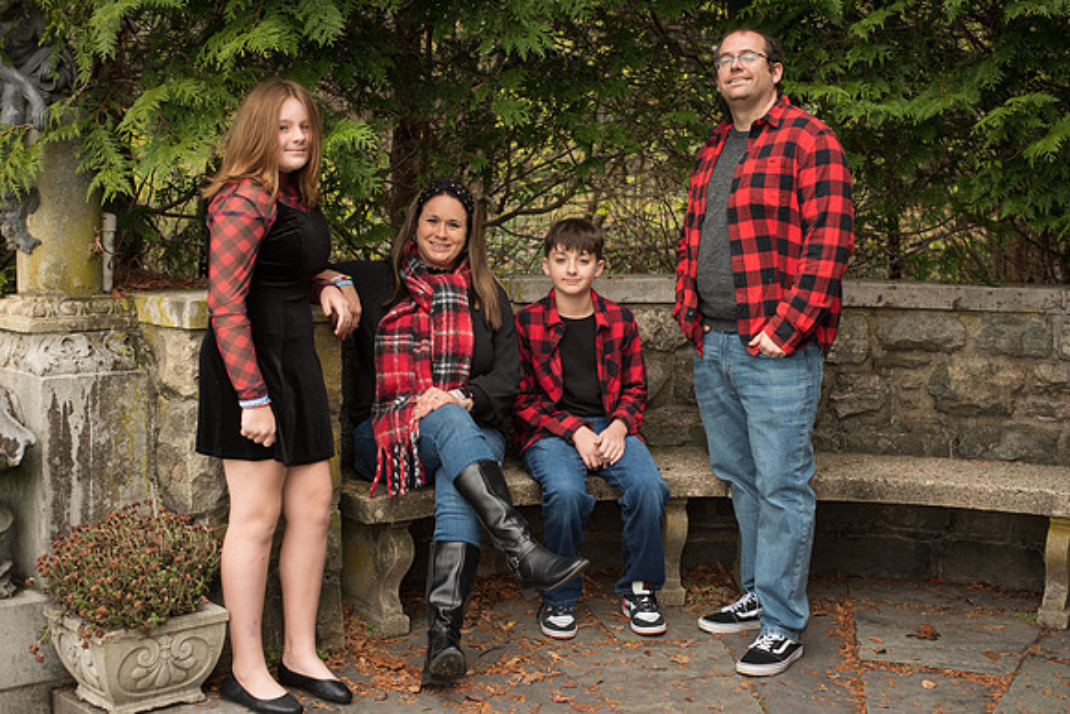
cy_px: 357
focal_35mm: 50
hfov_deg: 39.6
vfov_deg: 27.0
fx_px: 1486
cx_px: 535
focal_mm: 50
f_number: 3.5
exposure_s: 1/160
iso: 100
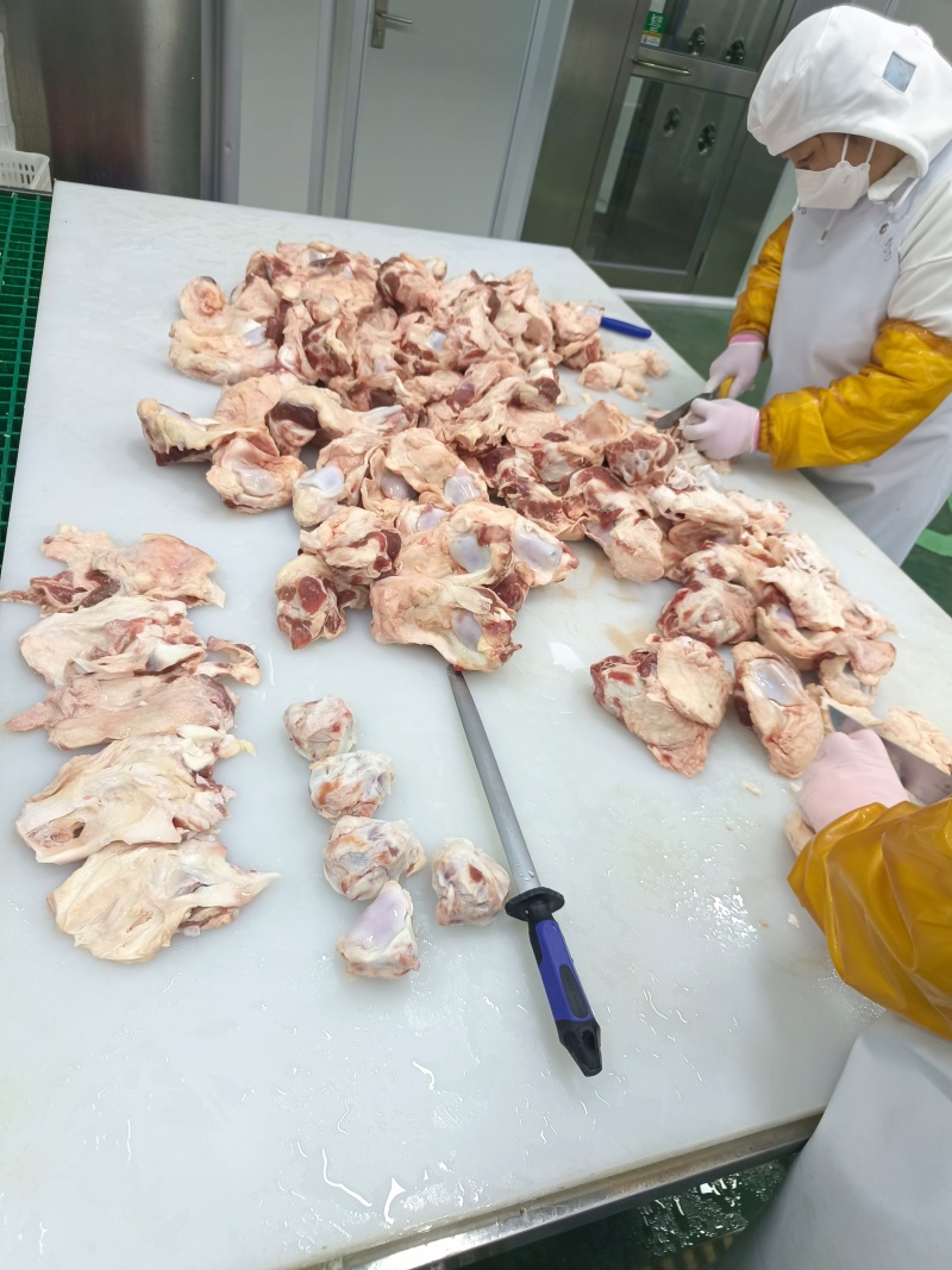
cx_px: 476
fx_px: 844
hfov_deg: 58.9
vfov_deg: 73.9
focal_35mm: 23
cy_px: 635
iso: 882
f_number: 1.88
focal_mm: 5.59
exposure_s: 1/50
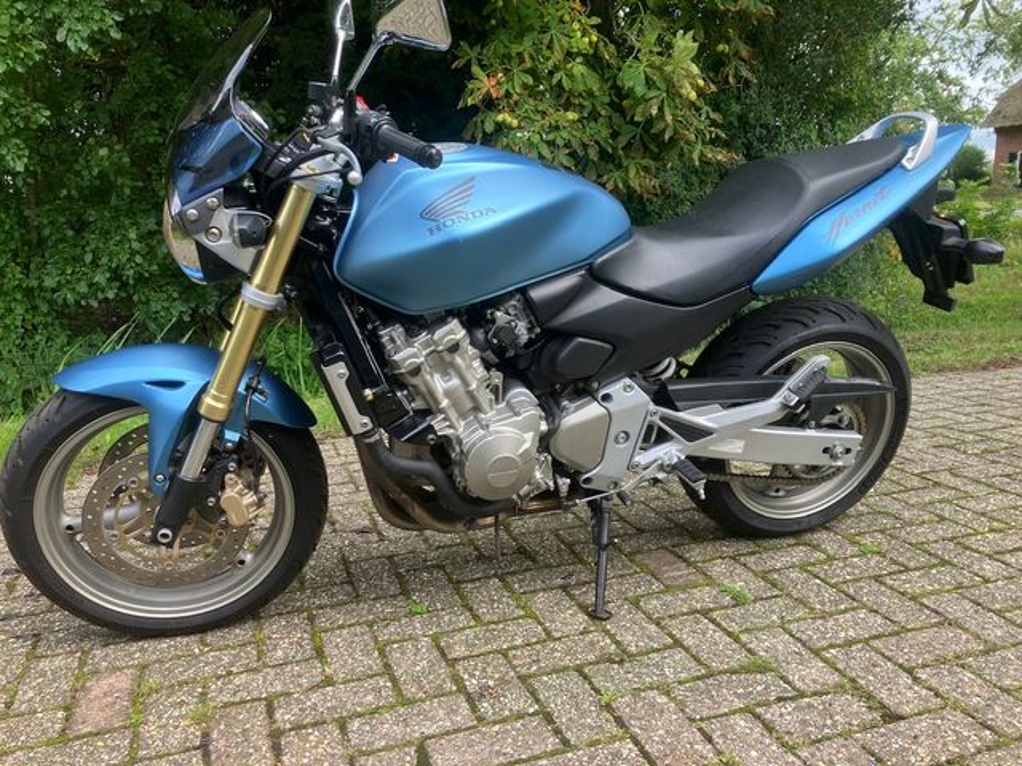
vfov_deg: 49.7
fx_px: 827
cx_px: 511
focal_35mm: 28
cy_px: 383
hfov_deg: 63.4
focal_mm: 3.99
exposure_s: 1/143
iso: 25
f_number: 1.8
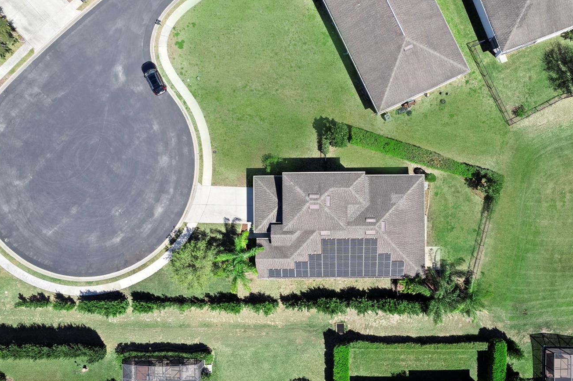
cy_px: 226
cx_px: 339
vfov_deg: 47.6
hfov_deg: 66.9
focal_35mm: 27
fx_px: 430
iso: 100
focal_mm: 8.38
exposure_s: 1/80
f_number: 2.8
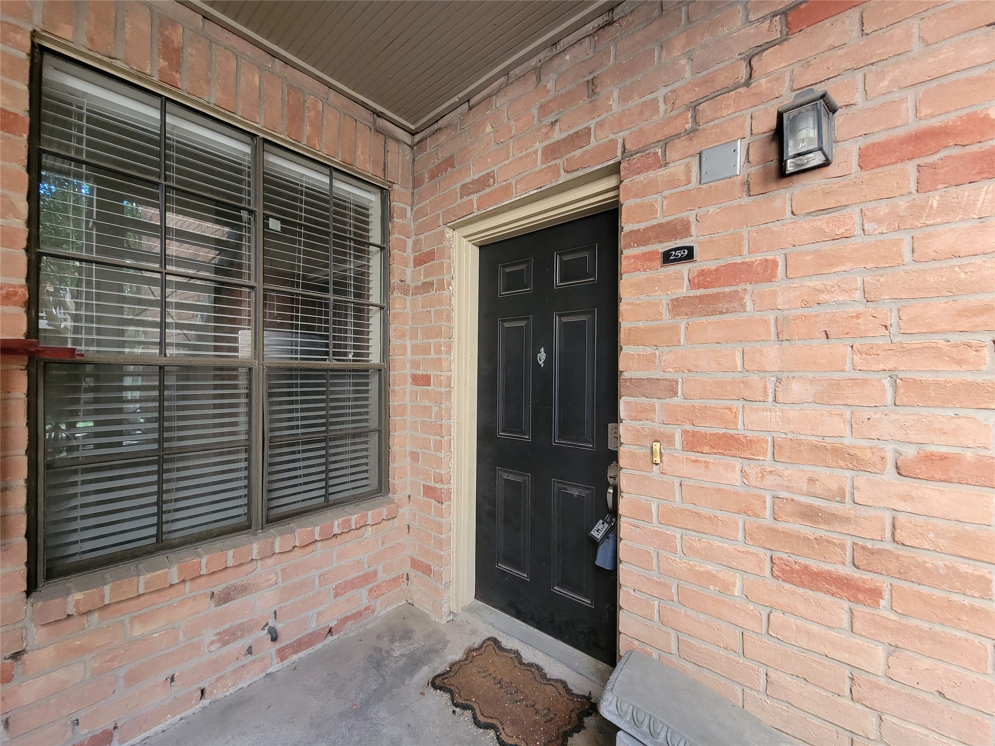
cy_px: 373
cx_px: 498
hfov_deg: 106.2
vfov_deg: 89.9
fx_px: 374
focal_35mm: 13
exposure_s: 1/59
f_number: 2.2
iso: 250
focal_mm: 2.2
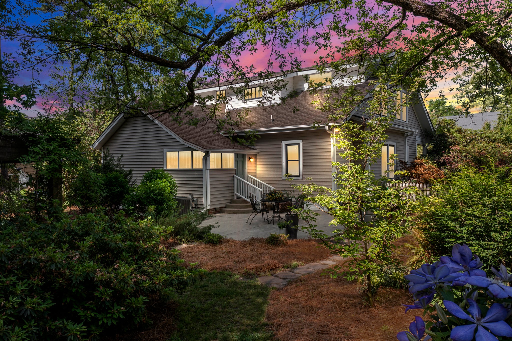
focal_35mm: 28
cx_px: 256
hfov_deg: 65.5
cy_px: 170
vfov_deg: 46.4
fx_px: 398
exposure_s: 1/240
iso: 100
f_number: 5
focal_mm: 10.26
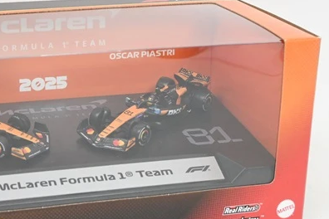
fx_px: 822
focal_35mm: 90
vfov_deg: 15.2
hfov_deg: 22.4
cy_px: 124
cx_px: 69
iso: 1000
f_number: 7.1
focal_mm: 33
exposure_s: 1/125
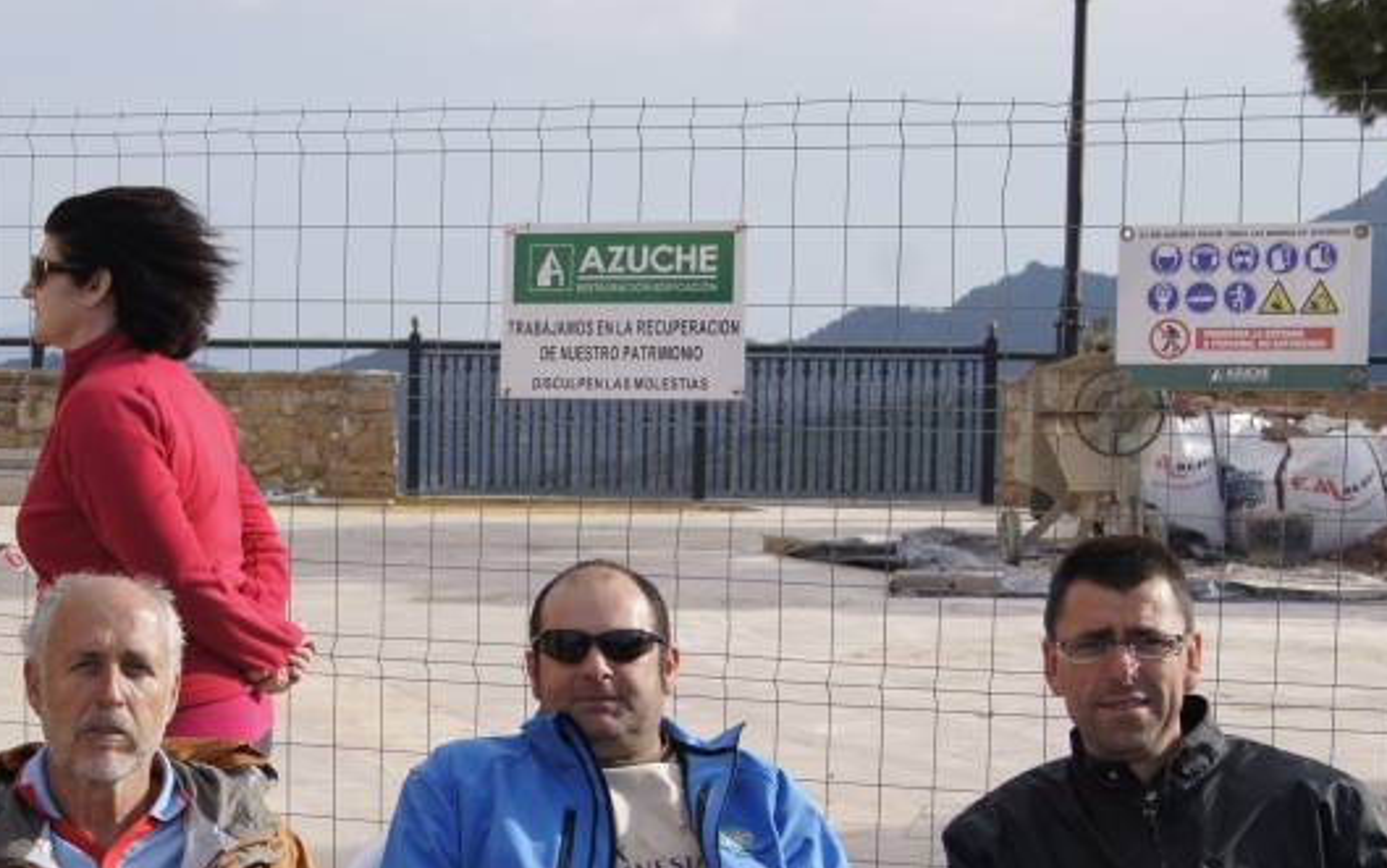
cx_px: 304
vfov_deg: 15.1
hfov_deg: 23.8
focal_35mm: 86
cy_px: 691
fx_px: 3245
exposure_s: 1/800
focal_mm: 35
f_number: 5.6
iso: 200
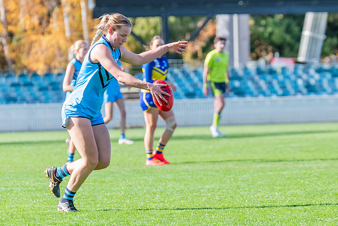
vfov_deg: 3.3
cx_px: 113
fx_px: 3893
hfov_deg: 5.0
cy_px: 109
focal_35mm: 415
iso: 800
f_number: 6.3
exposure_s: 1/1250
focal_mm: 250
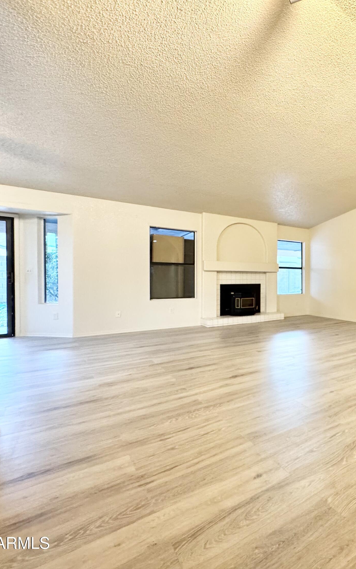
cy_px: 282
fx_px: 311
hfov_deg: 50.9
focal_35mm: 20
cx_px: 337
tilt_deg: -1.2
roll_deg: -1.0
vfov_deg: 85.1
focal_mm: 2.22
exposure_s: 1/60
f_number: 2.2
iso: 400
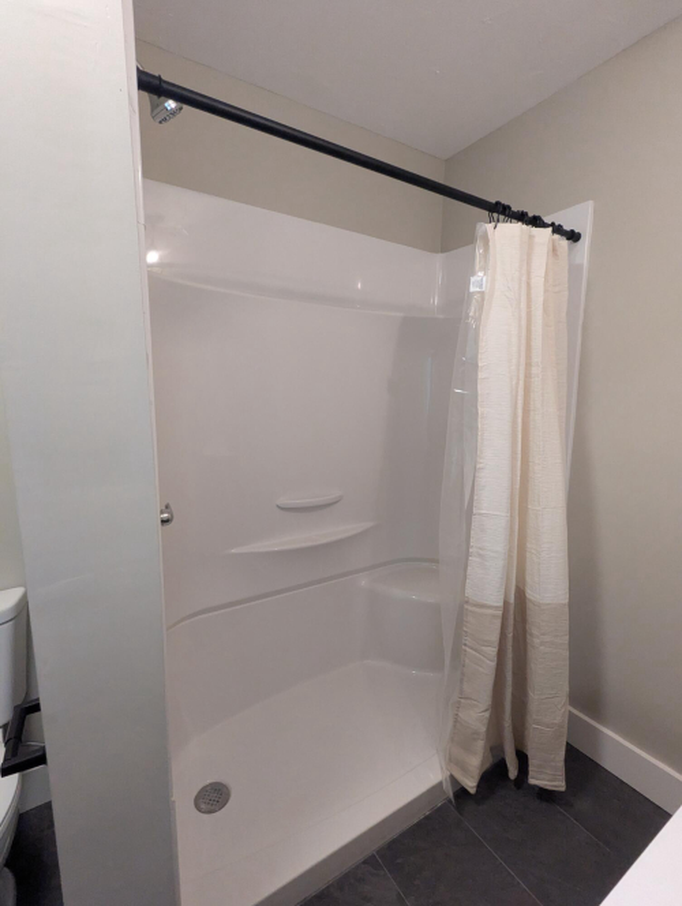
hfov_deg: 78.2
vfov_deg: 94.4
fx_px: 419
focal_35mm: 16
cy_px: 453
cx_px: 341
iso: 741
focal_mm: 2.35
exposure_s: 1/120
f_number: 2.2
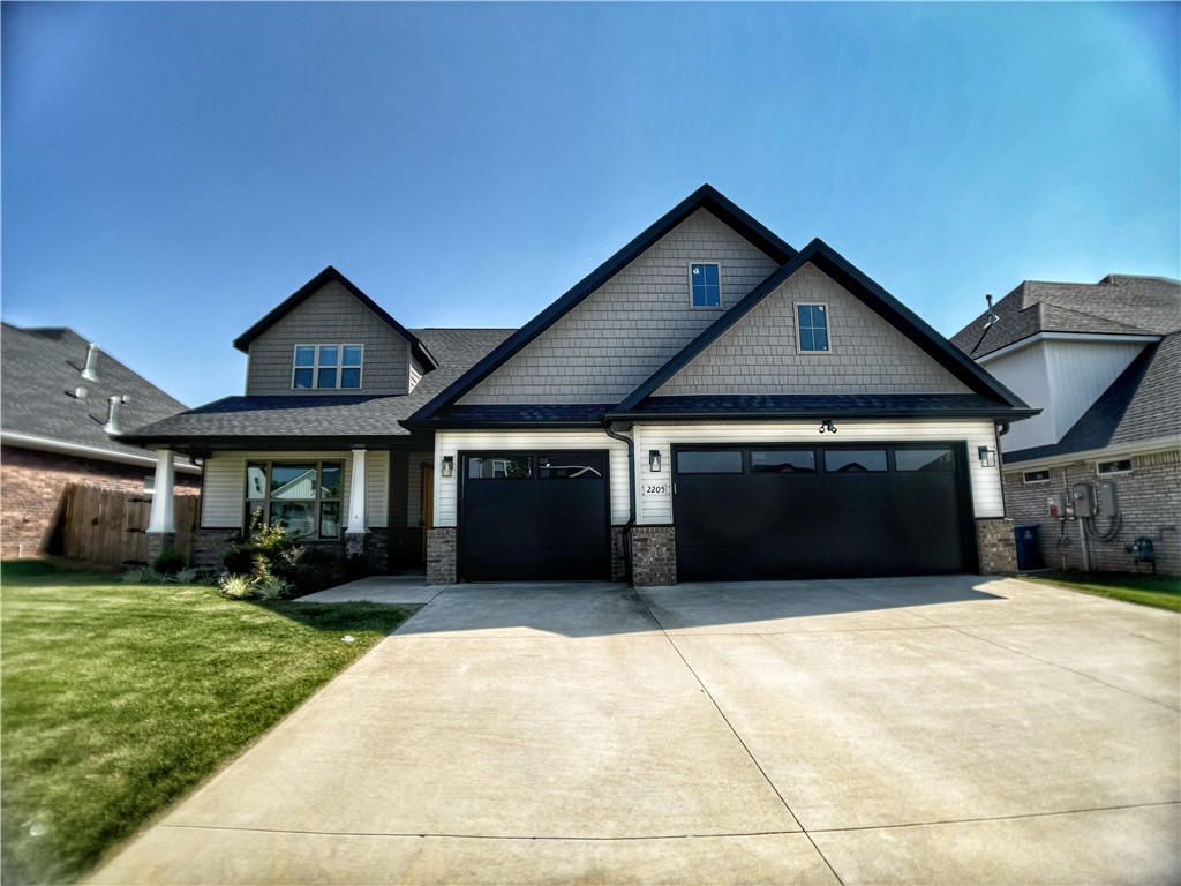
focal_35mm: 24
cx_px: 590
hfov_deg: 71.6
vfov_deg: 56.8
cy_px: 443
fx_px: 819
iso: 80
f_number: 1.78
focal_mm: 6.76
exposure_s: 1/5814
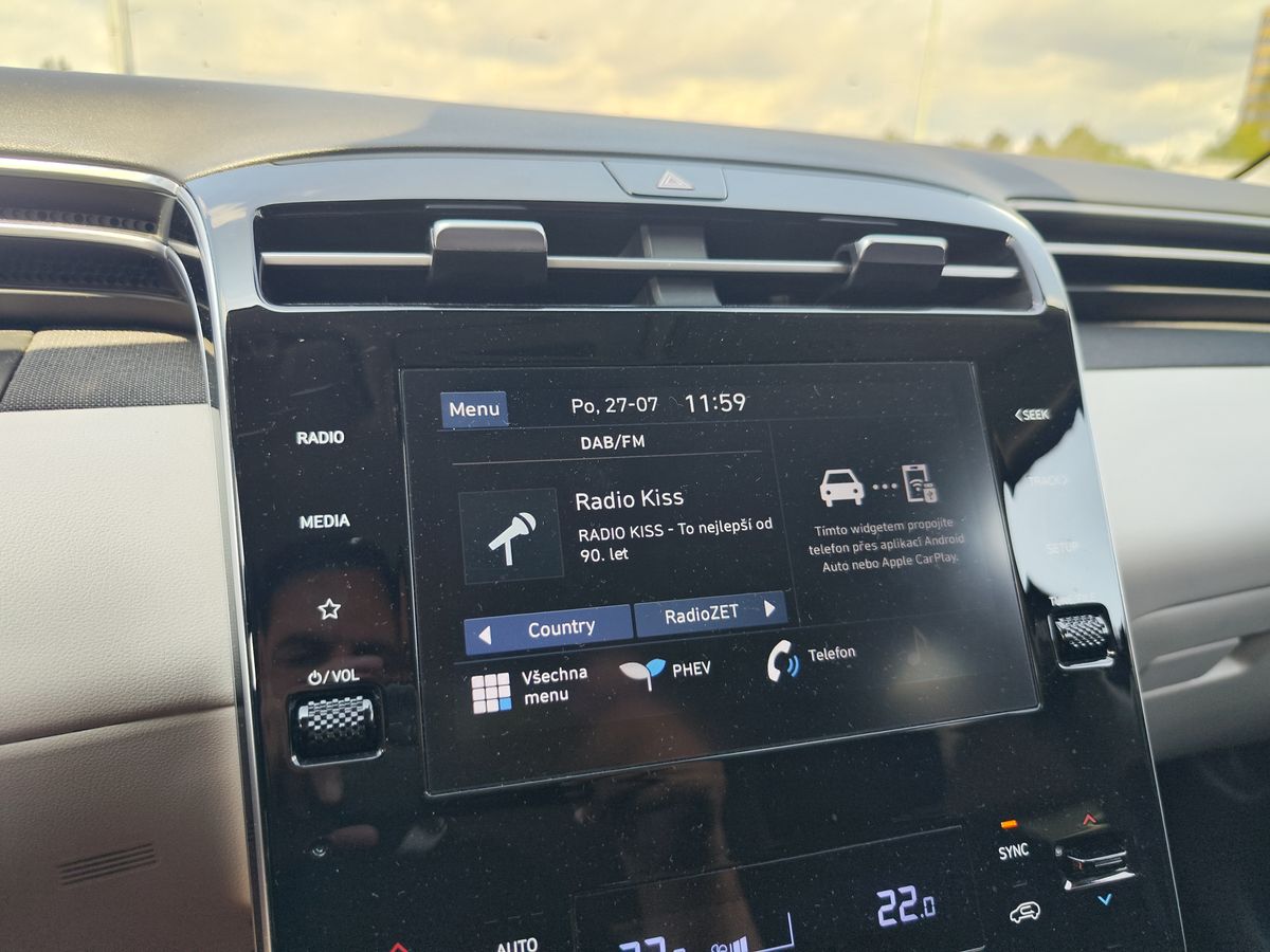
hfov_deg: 73.9
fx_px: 844
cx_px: 635
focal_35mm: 23
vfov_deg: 58.9
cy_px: 476
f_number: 1.69
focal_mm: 7.01
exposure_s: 1/115
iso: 50
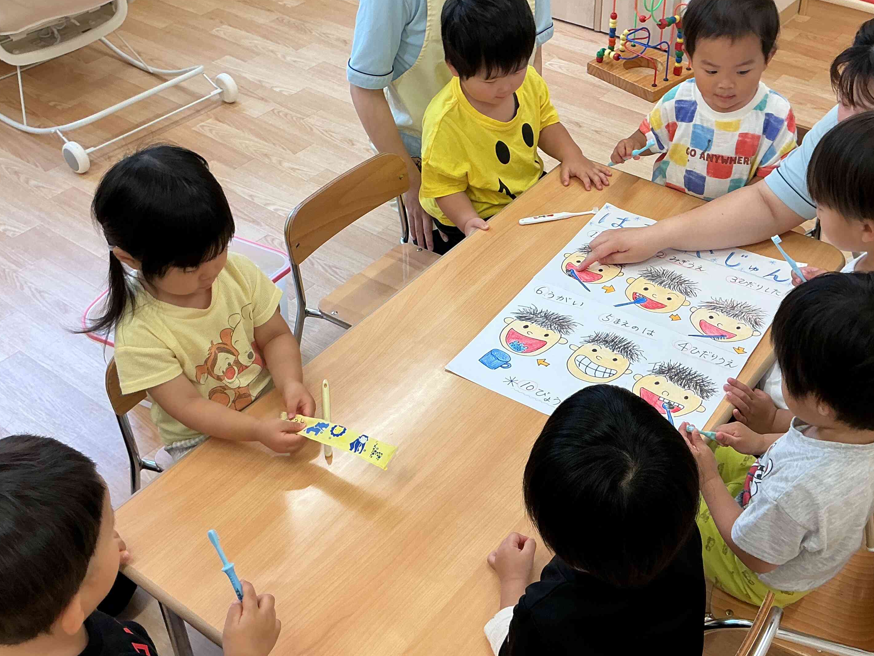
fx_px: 1035
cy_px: 307
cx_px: 506
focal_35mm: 41
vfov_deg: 35.1
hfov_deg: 45.6
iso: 50
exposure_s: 1/120
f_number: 1.8
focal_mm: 3
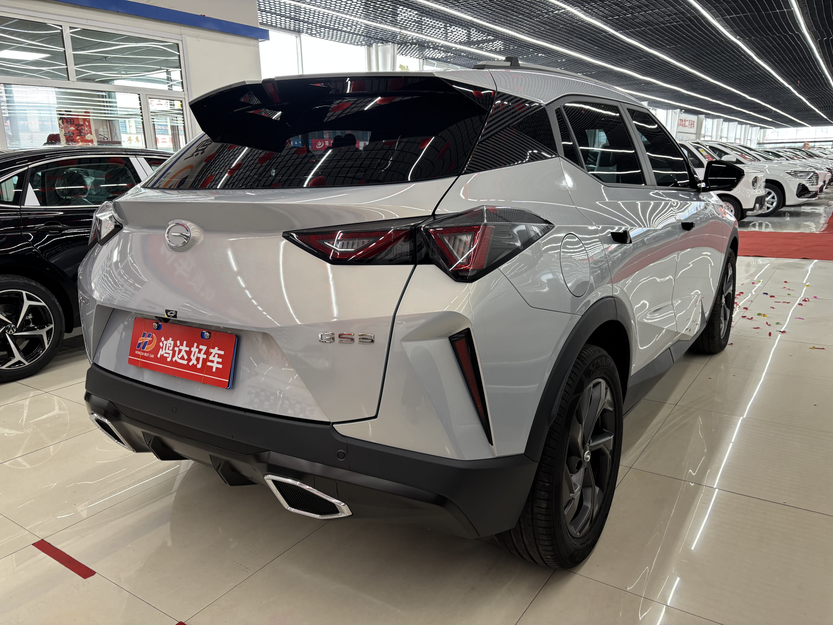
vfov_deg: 53.1
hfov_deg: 67.3
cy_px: 312
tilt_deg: -12.0
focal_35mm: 26
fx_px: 626
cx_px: 416
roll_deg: +2.5
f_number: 1.6
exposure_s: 1/50
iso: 100
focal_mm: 5.96
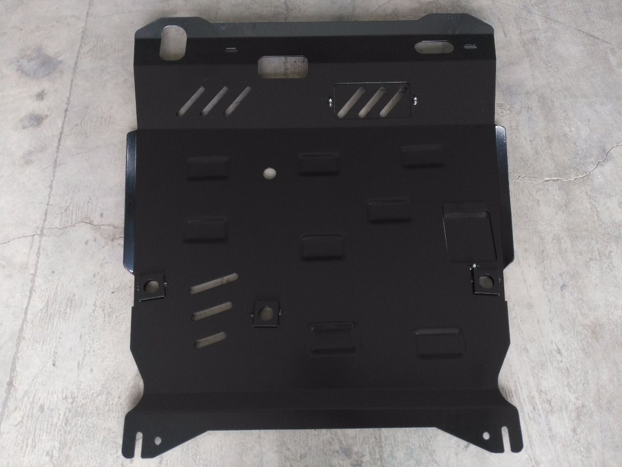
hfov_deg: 63.4
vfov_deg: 49.7
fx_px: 503
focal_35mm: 28
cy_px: 234
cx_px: 311
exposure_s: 1/30
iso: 125
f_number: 2
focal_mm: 2.96
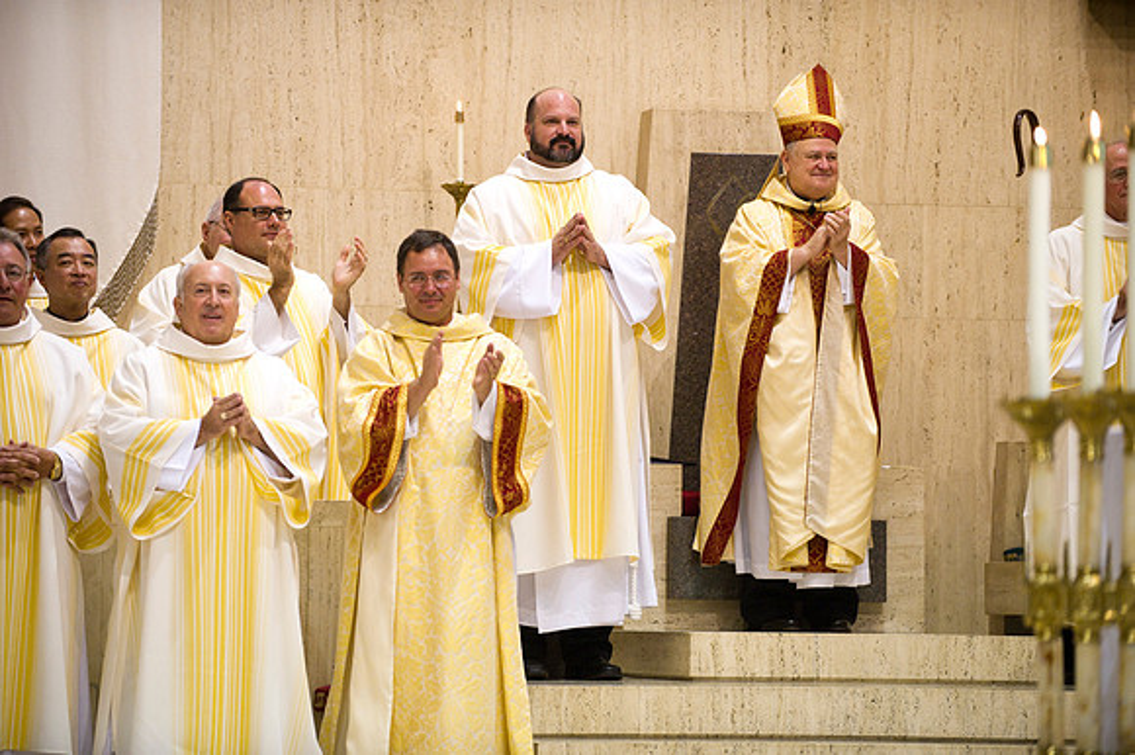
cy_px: 378
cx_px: 568
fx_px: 4411
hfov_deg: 14.7
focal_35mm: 140
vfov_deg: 9.8
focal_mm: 140
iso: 2000
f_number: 2.8
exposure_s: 1/160
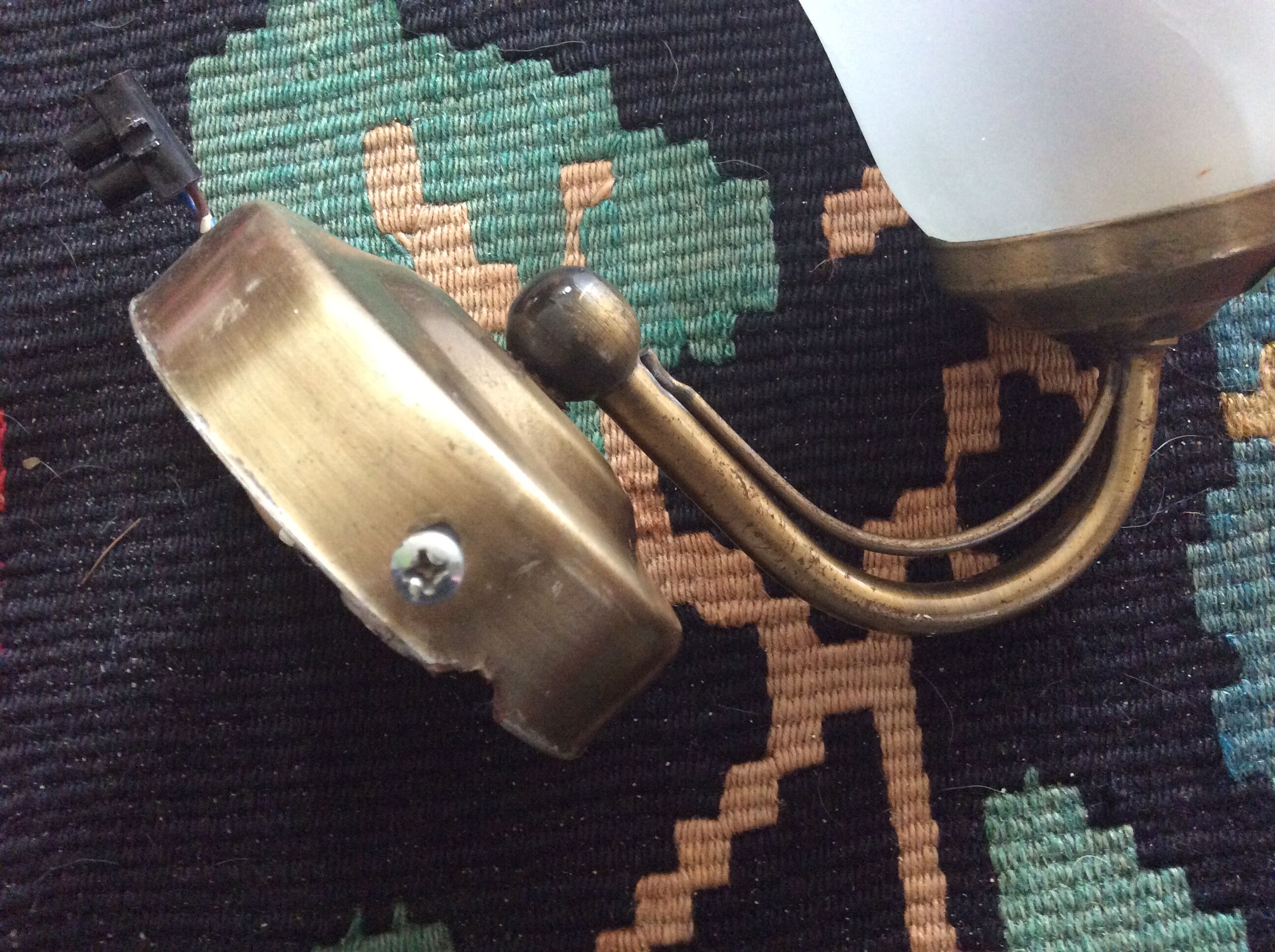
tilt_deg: -82.2
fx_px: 1177
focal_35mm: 32
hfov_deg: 56.9
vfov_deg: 44.1
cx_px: 638
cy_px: 476
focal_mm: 3.3
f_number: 2.4
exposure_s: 1/20
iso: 320
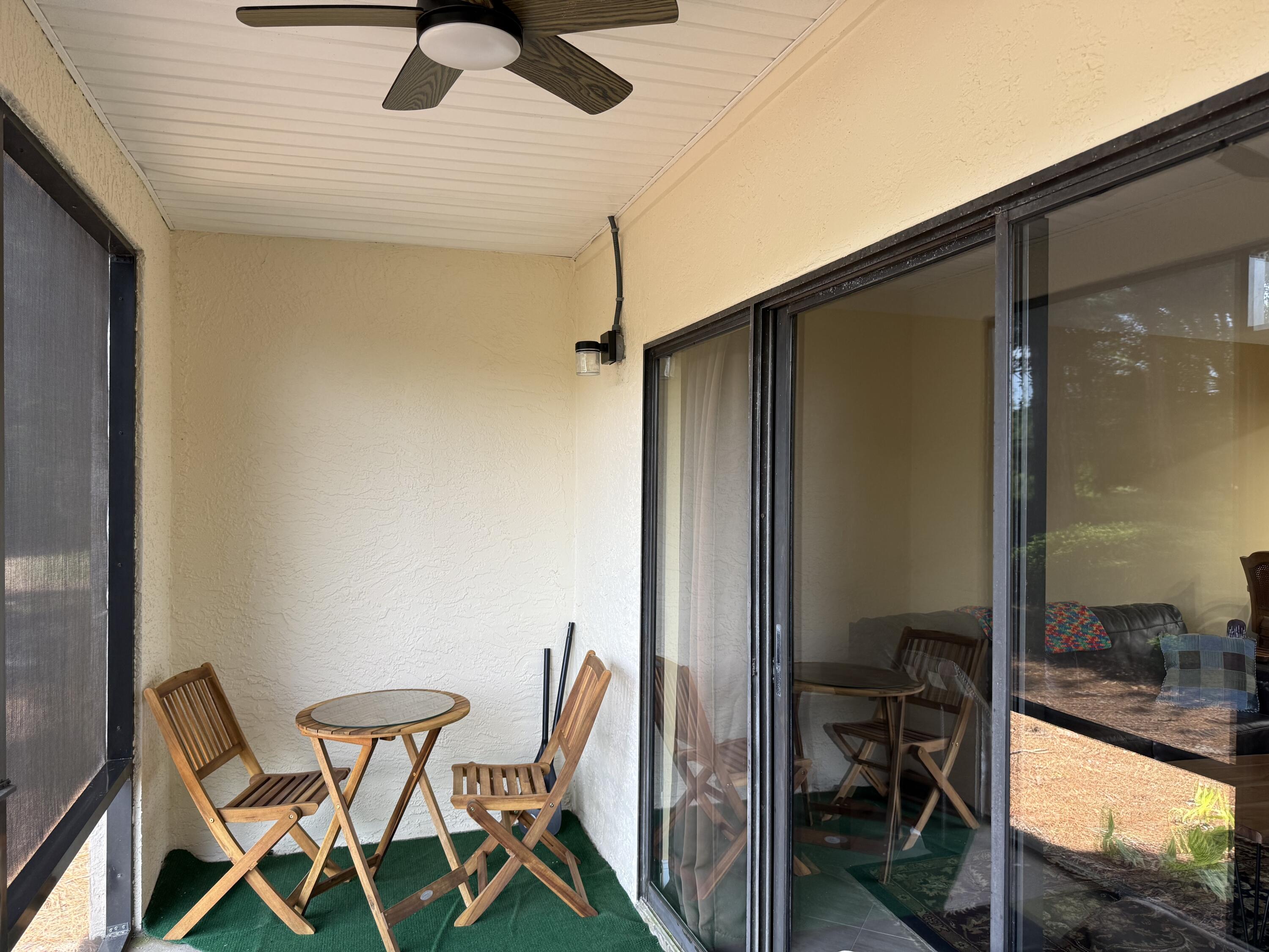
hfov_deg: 71.6
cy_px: 476
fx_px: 880
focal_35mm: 24
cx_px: 634
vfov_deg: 56.8
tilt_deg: +0.1
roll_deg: -0.2
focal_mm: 6.76
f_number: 1.78
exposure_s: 1/121
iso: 125
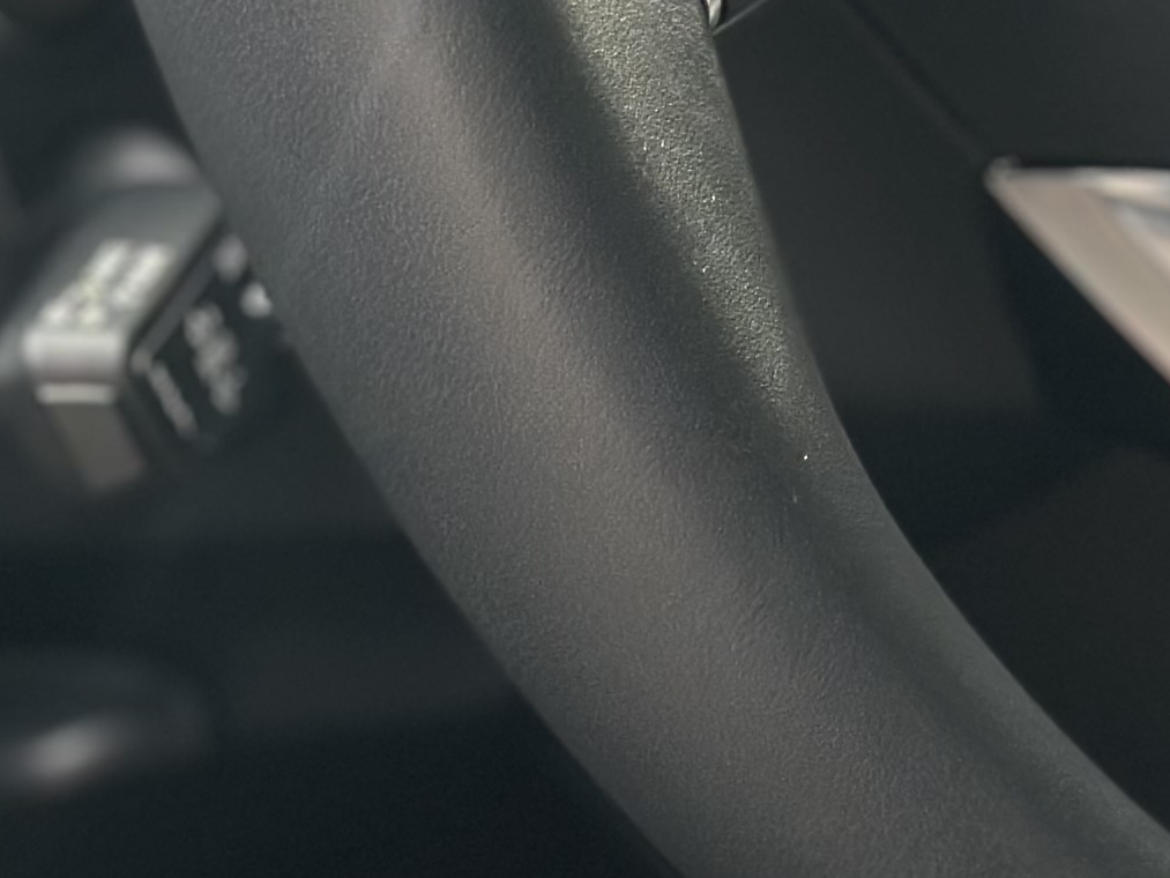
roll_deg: -0.8
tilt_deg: -20.6
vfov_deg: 7.7
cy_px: -152
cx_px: -208
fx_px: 6456
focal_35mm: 191
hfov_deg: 10.2
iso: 125
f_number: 1.78
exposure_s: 1/143
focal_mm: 6.86
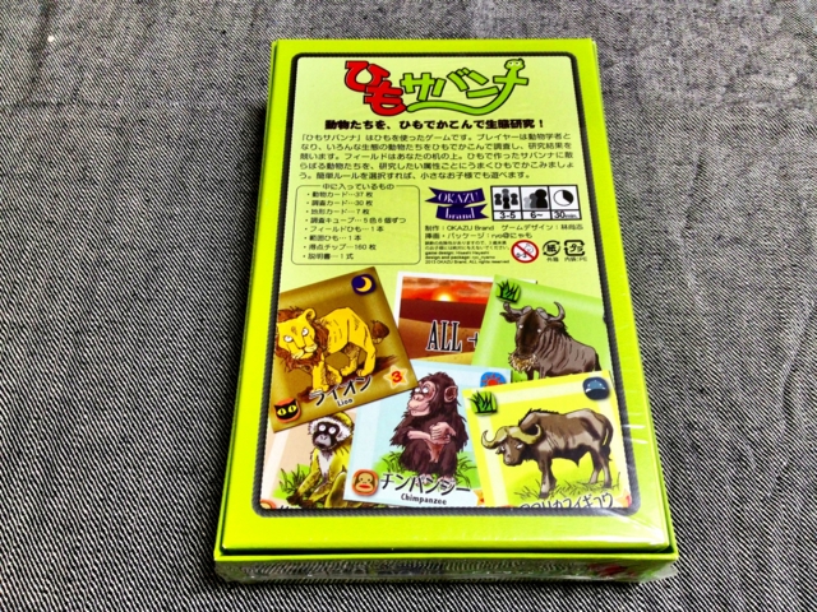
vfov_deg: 40.7
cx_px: 408
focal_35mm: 35
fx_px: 826
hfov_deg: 52.6
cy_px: 306
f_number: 2.4
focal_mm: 4.28
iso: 50
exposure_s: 1/24
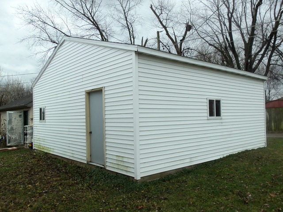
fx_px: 237
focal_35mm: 29
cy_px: 106
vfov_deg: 48.2
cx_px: 142
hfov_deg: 61.7
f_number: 3.4
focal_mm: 5.2
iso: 80
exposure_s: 1/200
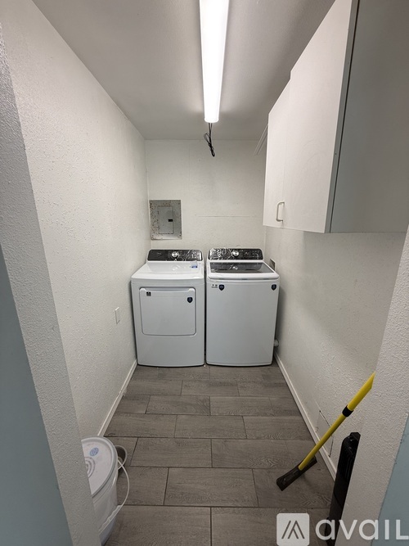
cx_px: 204
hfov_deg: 85.7
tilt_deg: -13.2
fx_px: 221
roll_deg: -0.3
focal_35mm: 14
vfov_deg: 102.1
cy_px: 273
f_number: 2.2
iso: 50
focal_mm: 2.22
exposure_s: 1/120
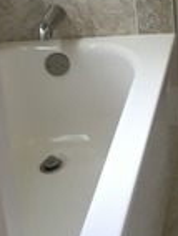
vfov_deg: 17.4
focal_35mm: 98
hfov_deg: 14.0
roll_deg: +2.0
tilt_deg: -12.9
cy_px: -145
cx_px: 286
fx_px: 670
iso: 50
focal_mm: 4.15
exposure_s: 1/30
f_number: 2.2
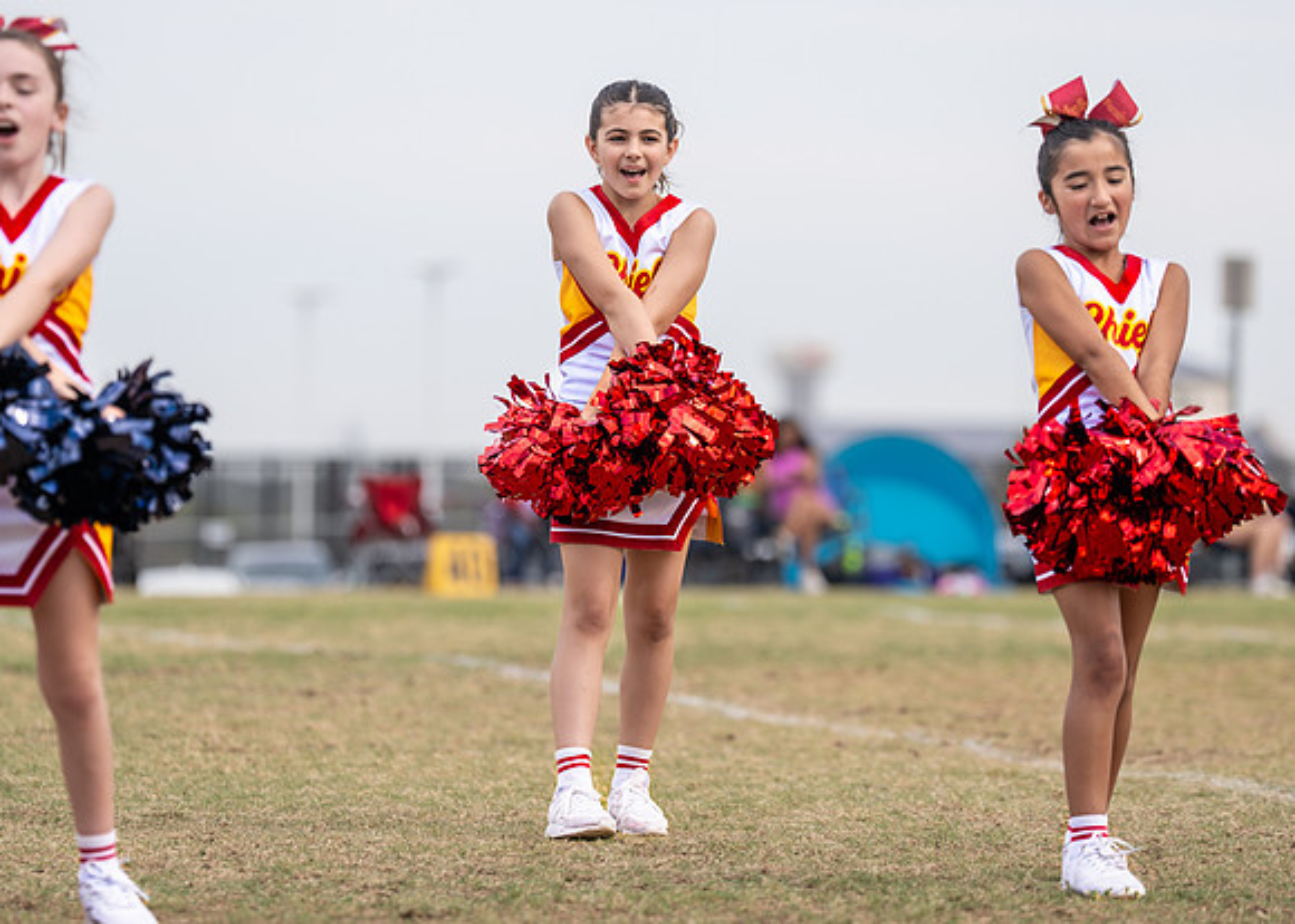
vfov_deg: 6.2
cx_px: 689
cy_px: 413
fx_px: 8492
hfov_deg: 8.7
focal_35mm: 231
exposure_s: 1/1600
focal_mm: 159
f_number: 2.8
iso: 160
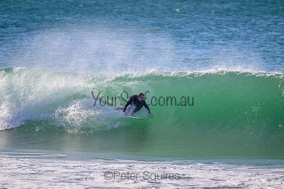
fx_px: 6312
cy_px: 94
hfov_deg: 2.6
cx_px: 142
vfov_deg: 1.7
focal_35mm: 800
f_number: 11
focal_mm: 800
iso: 1250
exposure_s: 1/2000
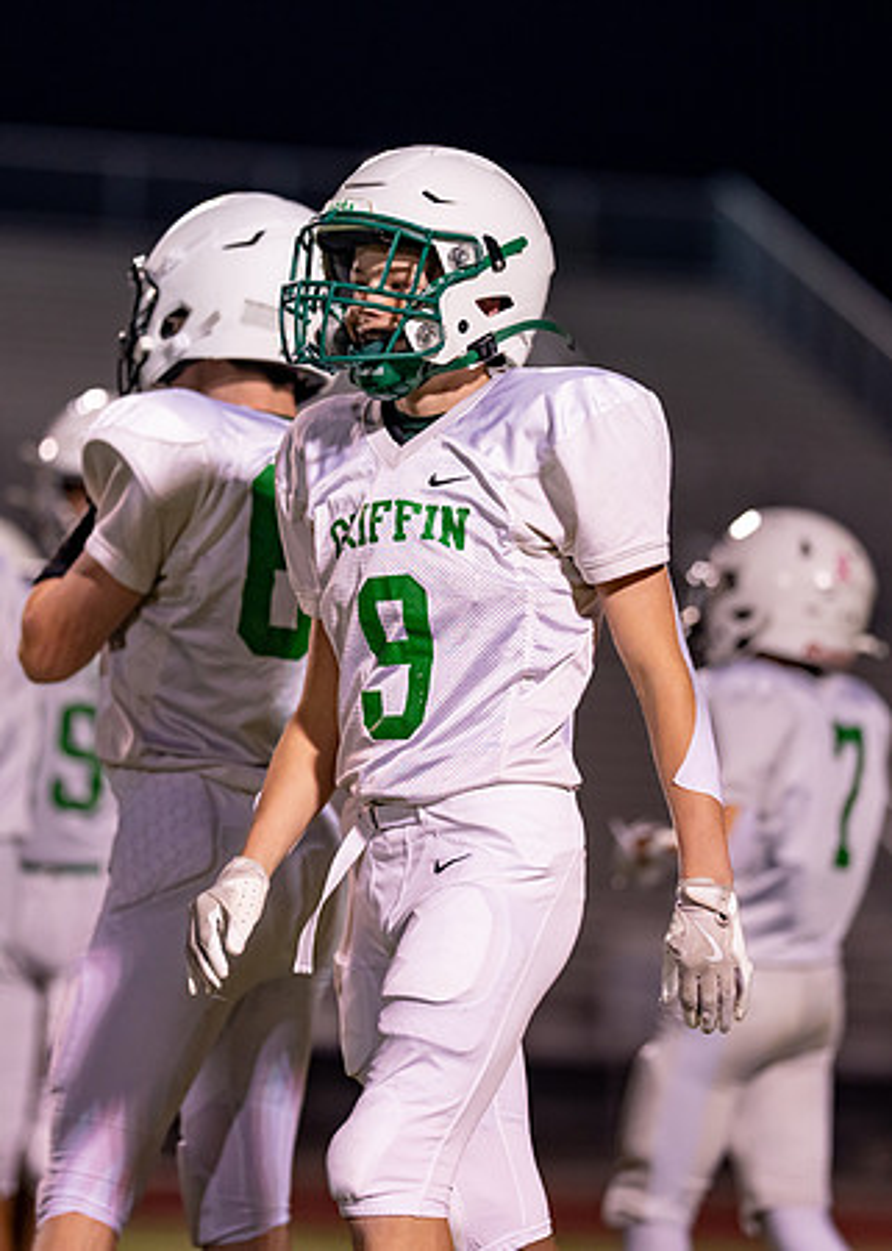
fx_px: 7204
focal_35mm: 203
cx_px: 466
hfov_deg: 7.1
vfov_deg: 9.9
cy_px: 612
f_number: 1.8
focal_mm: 135
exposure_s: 1/1000
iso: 1000
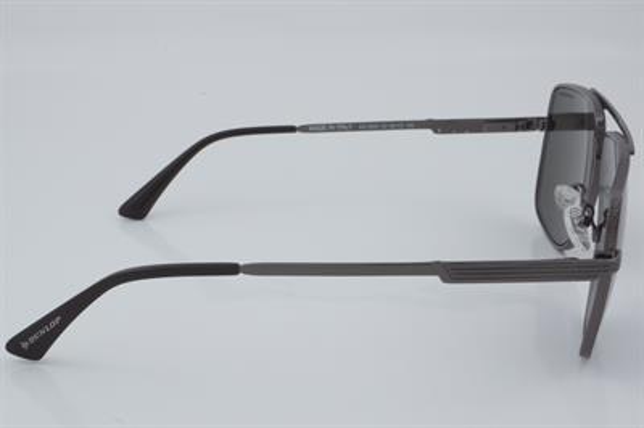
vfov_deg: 18.2
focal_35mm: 75
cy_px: 214
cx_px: 322
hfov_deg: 27.0
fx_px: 1341
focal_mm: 50
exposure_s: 1/3
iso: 100
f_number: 32
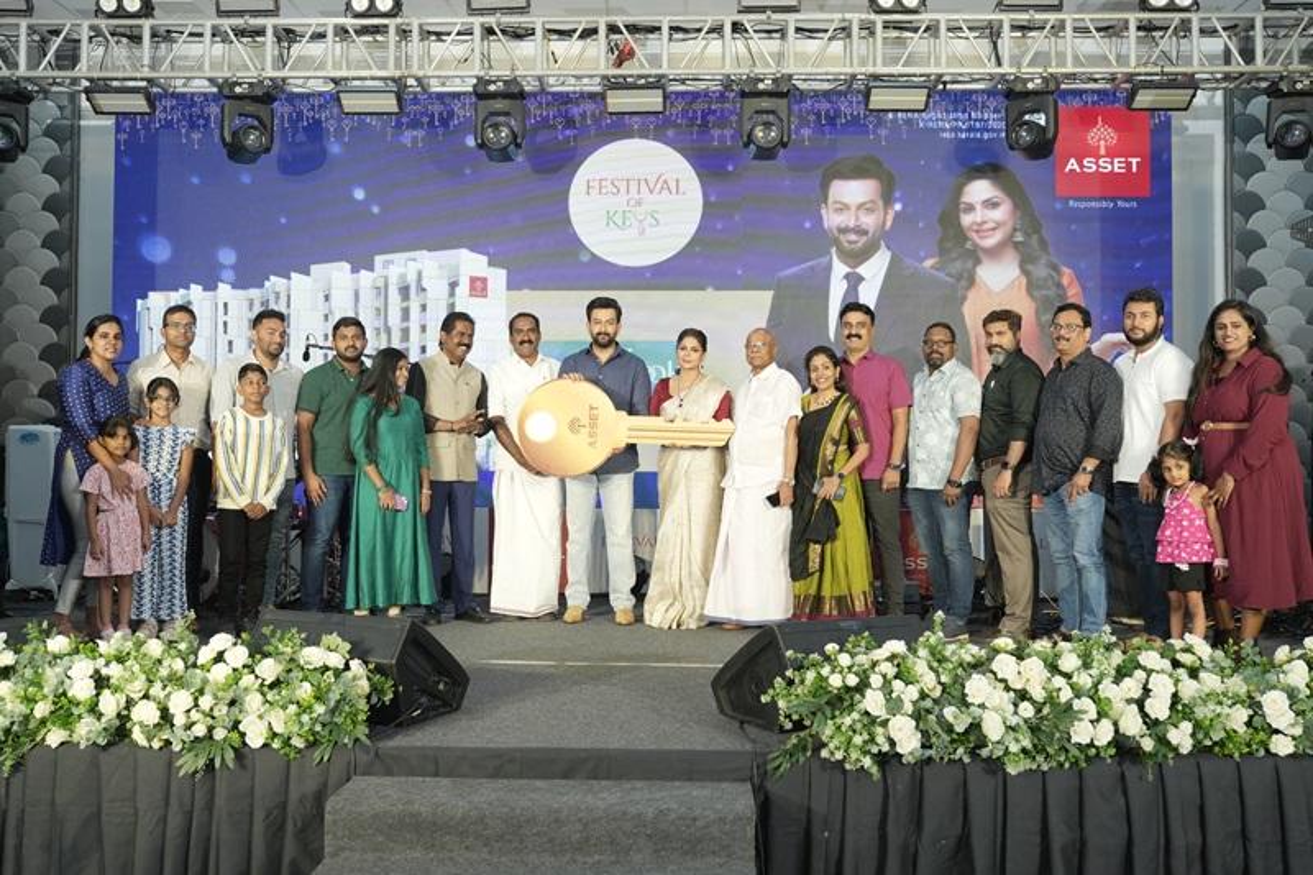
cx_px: 656
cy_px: 438
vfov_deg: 37.8
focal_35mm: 35
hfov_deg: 54.4
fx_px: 1276
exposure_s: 1/125
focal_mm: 35
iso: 800
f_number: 5
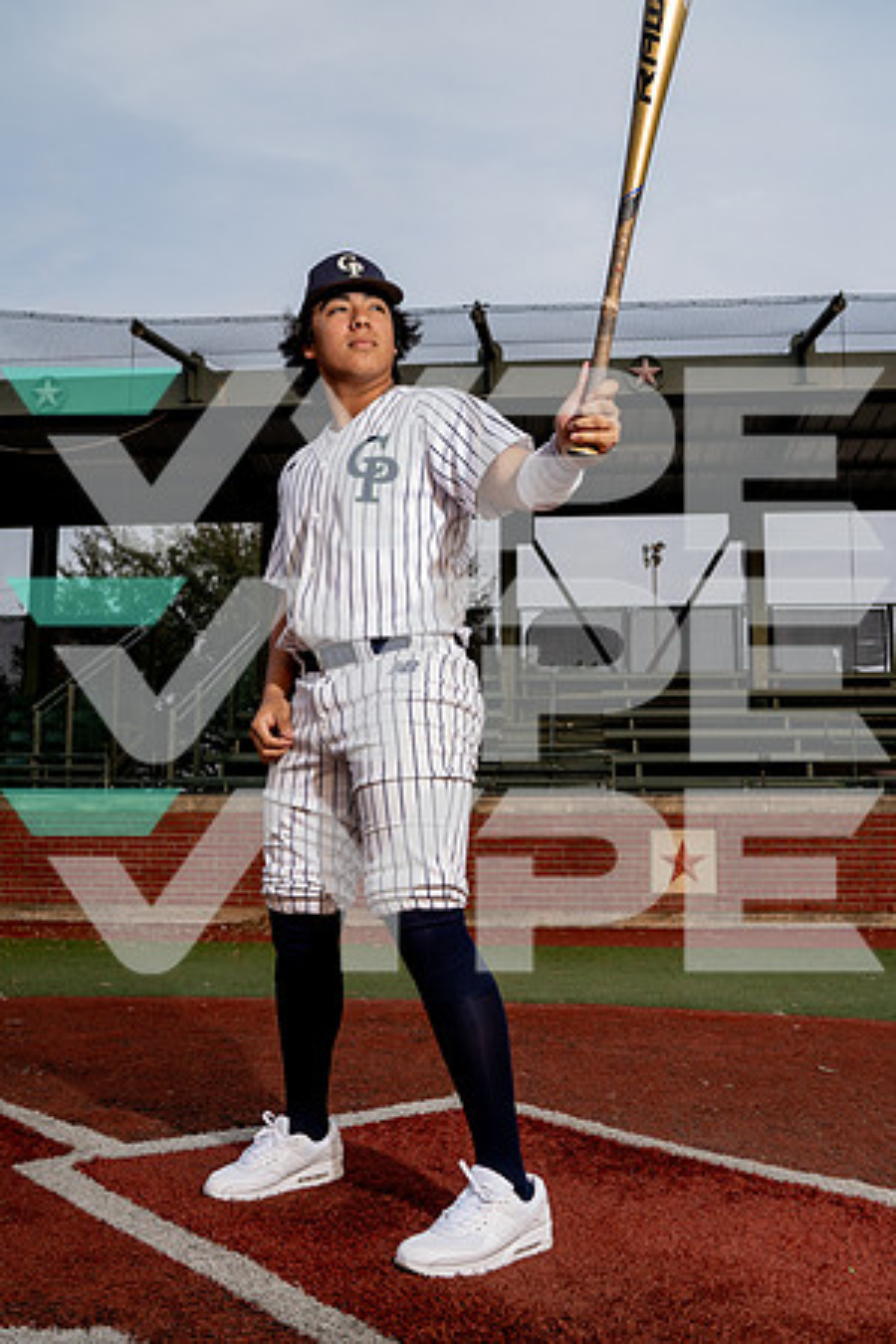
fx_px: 1307
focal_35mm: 35
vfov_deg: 54.4
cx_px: 448
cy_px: 672
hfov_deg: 37.9
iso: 250
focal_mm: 35
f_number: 5.6
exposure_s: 1/250
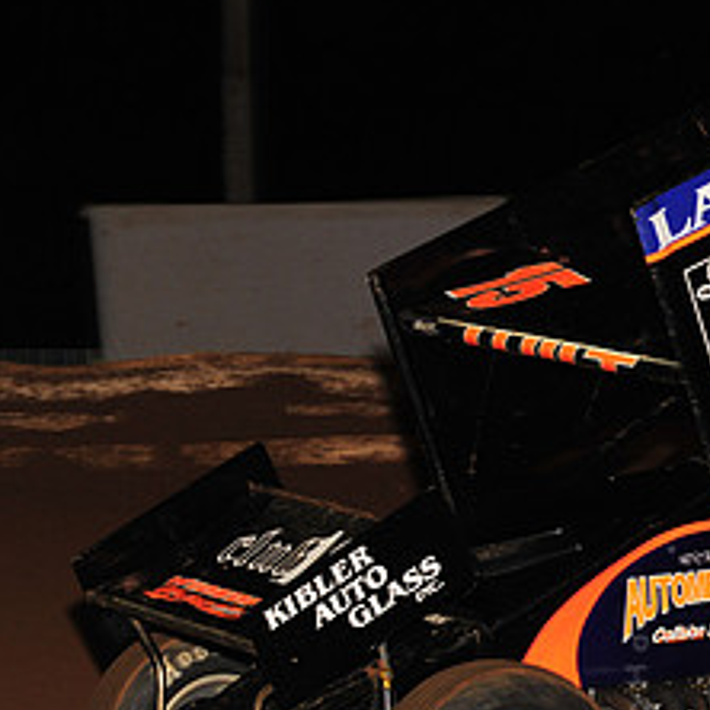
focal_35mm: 204
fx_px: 4734
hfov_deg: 8.5
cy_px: 368
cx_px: 816
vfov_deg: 8.6
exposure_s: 1/320
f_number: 8
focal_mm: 92
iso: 1000
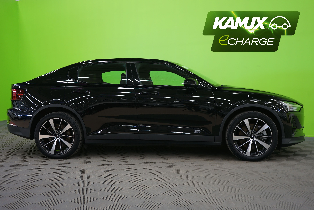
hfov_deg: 49.6
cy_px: 105
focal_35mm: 39
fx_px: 340
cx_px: 157
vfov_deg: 34.2
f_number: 4.5
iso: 400
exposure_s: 1/8
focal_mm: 39
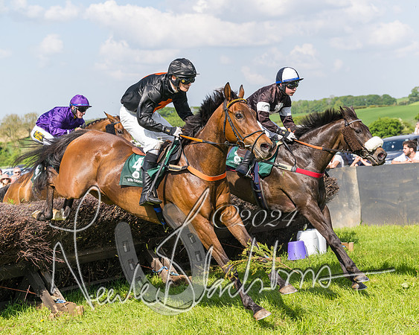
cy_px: 168
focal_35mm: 79
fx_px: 977
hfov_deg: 24.2
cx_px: 242
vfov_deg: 19.4
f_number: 5
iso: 400
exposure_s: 1/2000
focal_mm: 70
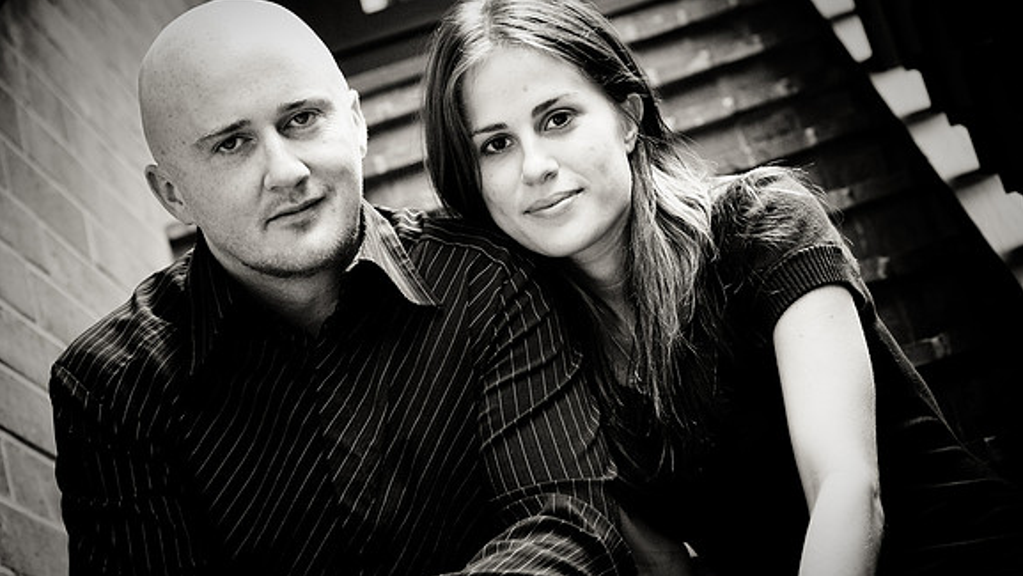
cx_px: 511
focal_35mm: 79
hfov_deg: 26.8
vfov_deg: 15.3
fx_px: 2144
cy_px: 287
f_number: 4
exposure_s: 1/90
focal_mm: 50
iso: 400
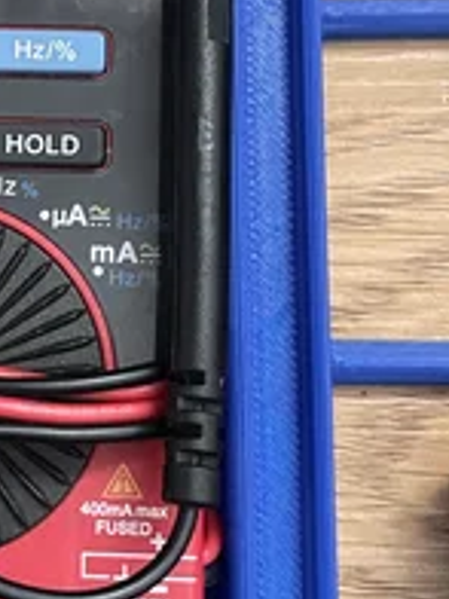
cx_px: -44
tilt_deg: -81.4
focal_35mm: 83
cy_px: 124
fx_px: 1435
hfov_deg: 17.2
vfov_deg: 23.2
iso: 640
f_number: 1.6
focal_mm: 4.2
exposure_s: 1/30
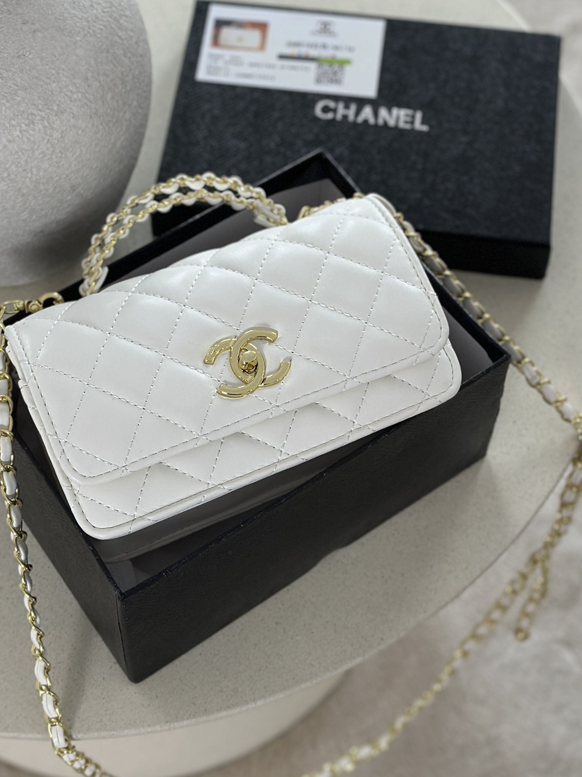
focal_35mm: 75
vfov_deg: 25.8
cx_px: 250
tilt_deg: -54.2
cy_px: 239
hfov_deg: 19.6
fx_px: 1681
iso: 125
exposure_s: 1/109
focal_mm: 6.86
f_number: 1.78
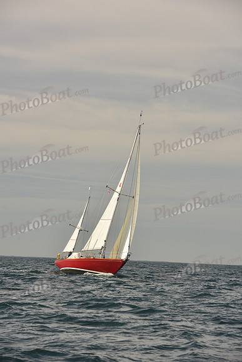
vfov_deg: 15.8
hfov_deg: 10.6
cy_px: 181
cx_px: 121
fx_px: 1310
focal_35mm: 130
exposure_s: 1/640
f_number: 7.1
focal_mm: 130
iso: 250
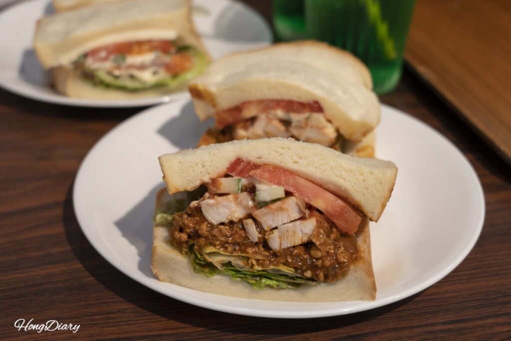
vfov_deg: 29.3
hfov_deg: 42.7
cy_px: 170
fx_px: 653
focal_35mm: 46
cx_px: 256
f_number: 5.6
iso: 640
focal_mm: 46
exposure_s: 1/60
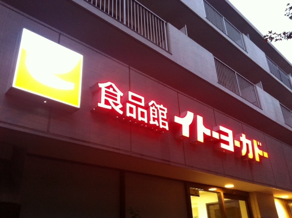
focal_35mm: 35
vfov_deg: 40.6
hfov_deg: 52.7
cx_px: 146
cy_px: 109
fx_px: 295
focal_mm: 3.85
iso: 250
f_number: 2.8
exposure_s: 1/15
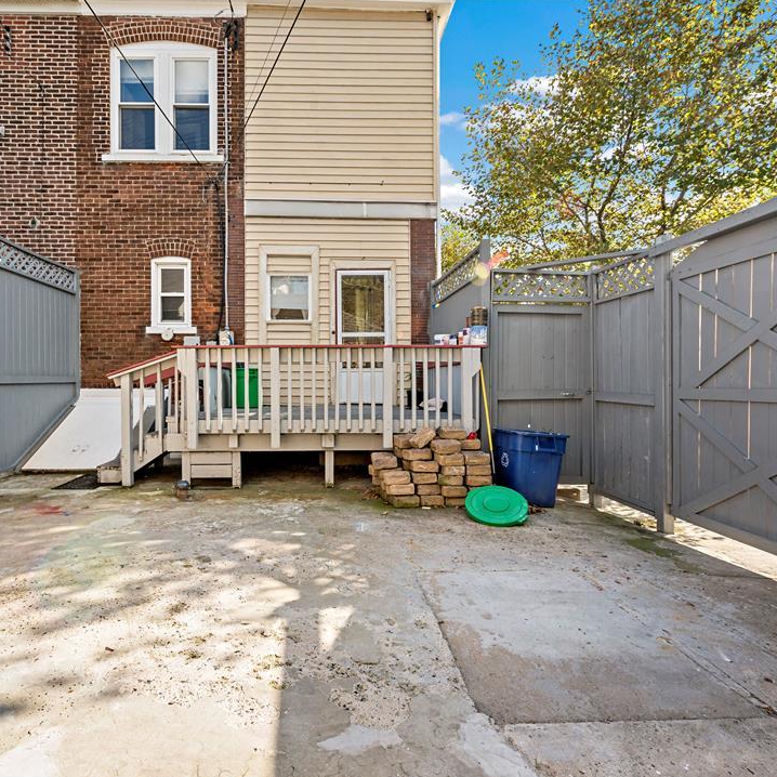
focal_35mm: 18
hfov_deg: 80.1
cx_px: 326
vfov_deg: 80.7
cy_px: 388
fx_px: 457
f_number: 9
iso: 320
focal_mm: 14
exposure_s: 1/640
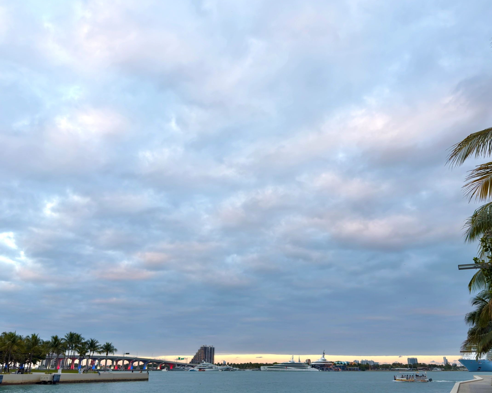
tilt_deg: +19.6
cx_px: 243
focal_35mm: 28
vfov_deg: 51.5
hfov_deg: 62.2
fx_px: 408
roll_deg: -0.2
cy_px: 210
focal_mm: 6.76
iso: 64
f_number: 1.78
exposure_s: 1/236
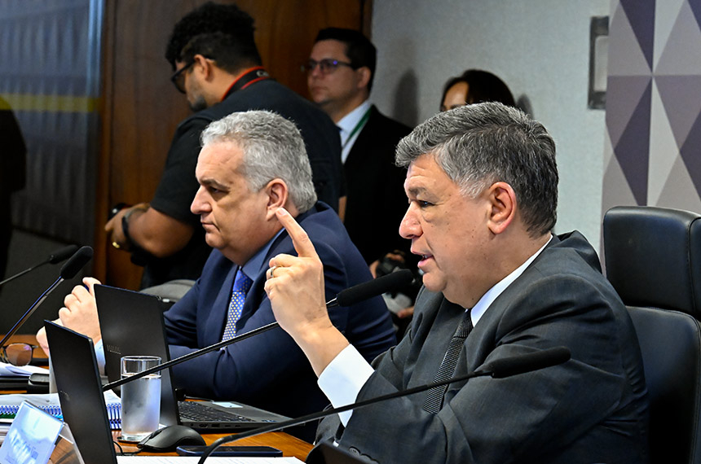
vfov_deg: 9.1
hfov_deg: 13.7
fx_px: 2915
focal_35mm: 150
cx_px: 350
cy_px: 232
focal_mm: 100
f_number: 8
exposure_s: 1/125
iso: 6400
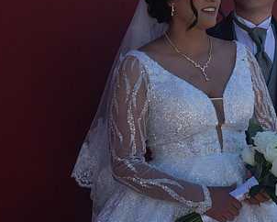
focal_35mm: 90
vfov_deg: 17.1
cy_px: 77
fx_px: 738
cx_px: 209
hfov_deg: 21.1
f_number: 6.3
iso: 100
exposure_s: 1/250
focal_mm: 50
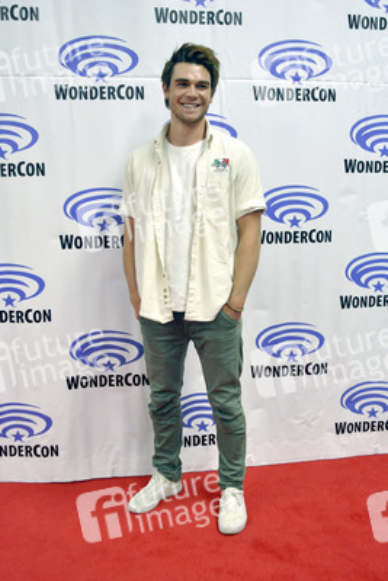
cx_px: 194
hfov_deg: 36.9
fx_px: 581
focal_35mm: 36
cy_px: 290
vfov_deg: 53.1
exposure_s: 1/60
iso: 1000
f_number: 4
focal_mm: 24
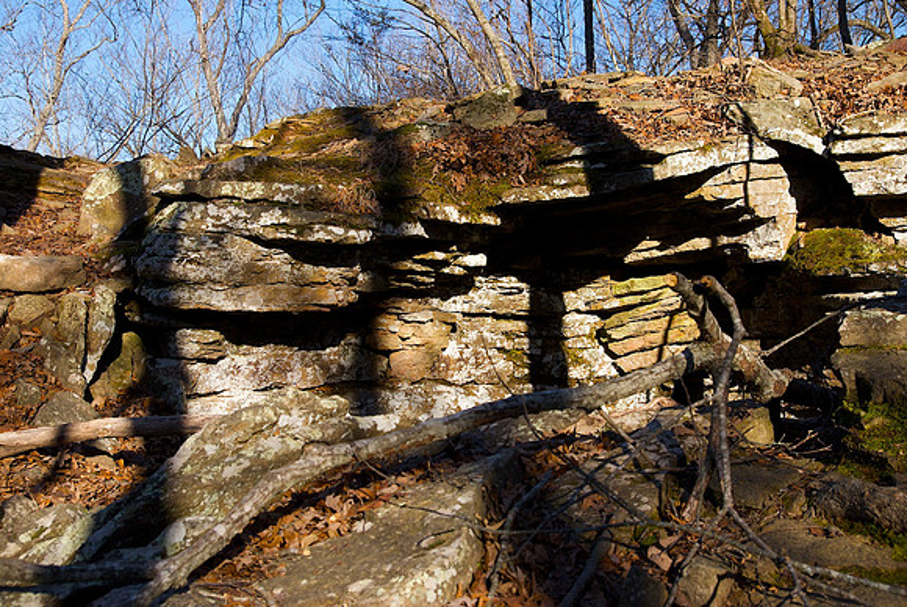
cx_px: 454
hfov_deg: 46.4
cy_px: 304
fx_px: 1059
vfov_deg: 32.0
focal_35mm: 42
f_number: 5.6
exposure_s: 1/500
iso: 200
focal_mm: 28
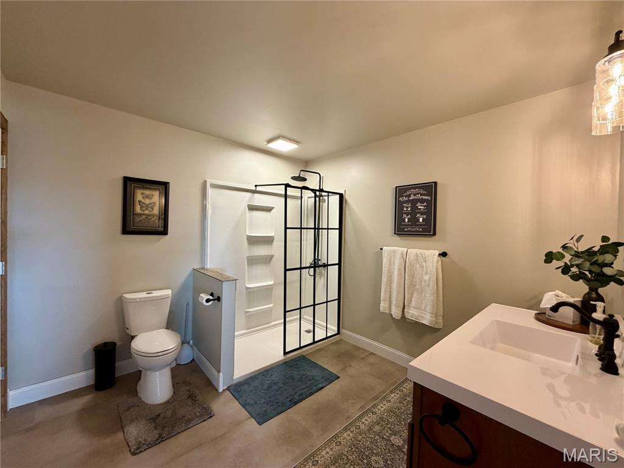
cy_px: 234
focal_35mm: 14
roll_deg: -0.9
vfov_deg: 85.7
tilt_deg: -0.3
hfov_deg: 102.1
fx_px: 252
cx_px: 312
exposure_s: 1/60
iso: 320
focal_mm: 2.22
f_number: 2.2
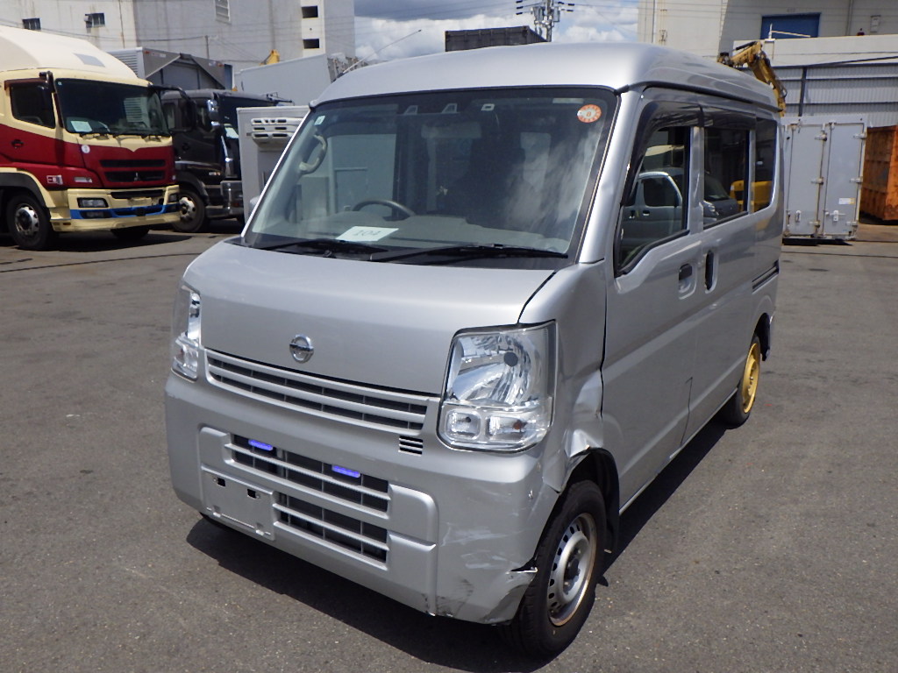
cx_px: 449
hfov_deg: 63.4
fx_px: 726
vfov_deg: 49.7
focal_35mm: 28
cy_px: 336
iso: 250
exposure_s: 1/3200
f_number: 4.2
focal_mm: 5
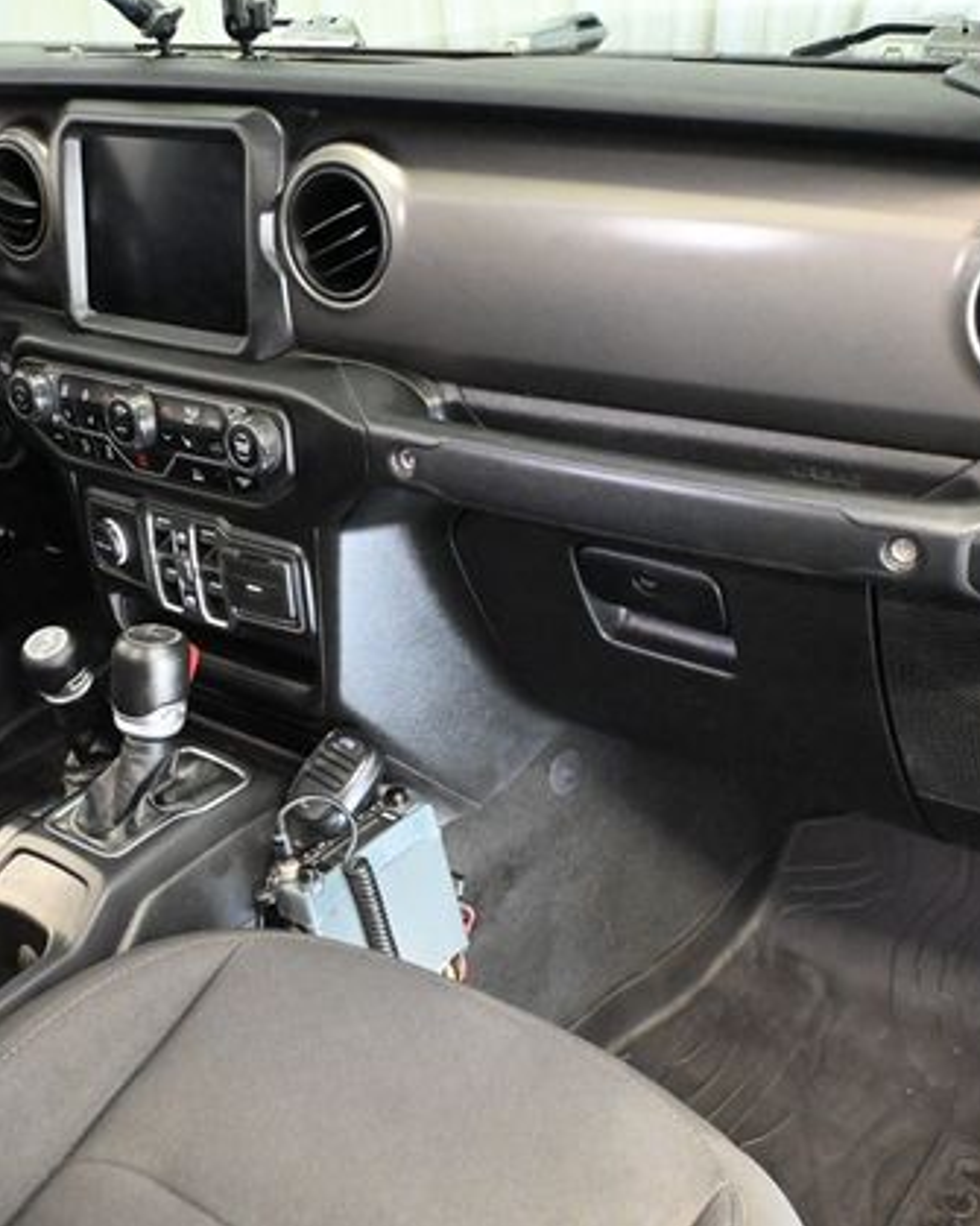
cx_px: 415
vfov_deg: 42.9
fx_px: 1560
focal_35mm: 43
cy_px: 609
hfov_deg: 34.8
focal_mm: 20
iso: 12800
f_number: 3.8
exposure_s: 1/40
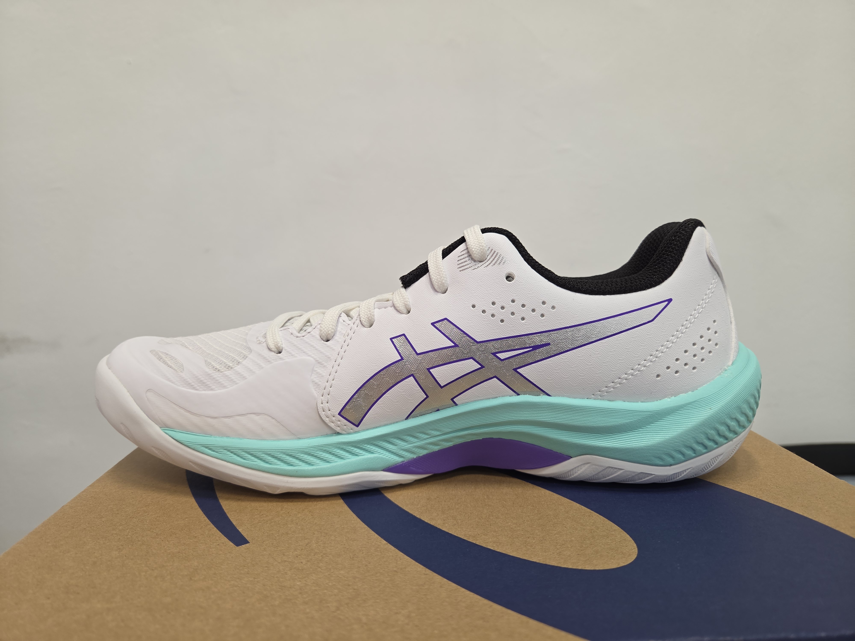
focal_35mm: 23
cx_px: 428
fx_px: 568
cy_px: 320
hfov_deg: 73.9
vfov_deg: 58.9
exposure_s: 1/100
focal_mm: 5.4
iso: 100
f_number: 1.8
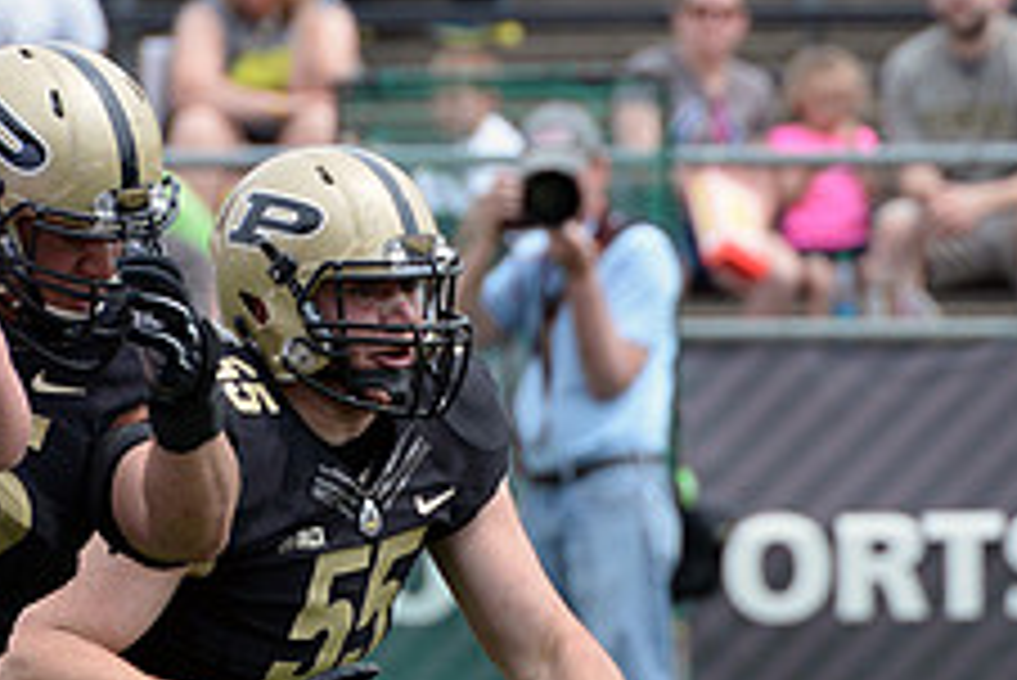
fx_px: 20267
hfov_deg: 2.9
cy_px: 705
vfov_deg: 1.9
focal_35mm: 717
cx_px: 1197
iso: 640
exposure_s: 1/1250
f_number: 7.1
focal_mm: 280
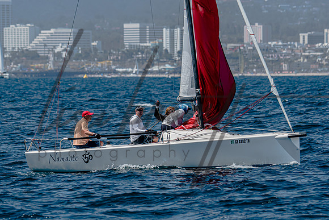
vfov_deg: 3.2
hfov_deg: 4.8
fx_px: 3934
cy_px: 133
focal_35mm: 430
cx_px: 161
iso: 200
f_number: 5.3
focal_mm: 230
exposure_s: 1/2000
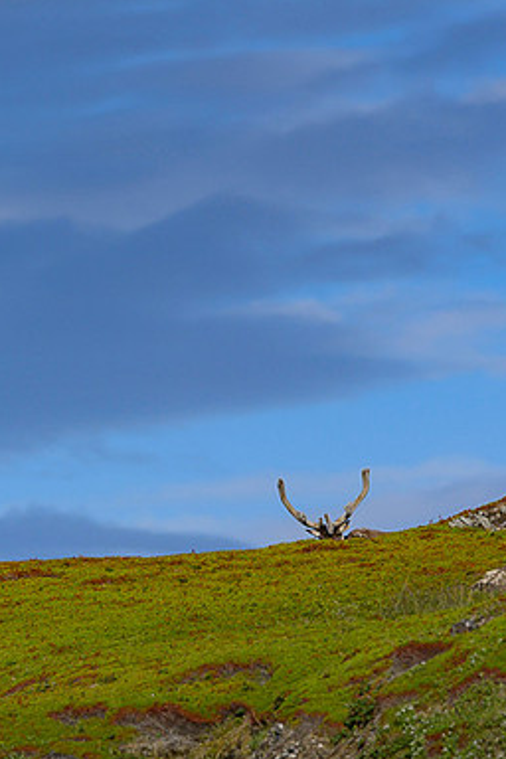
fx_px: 15917
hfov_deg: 1.8
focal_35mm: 755
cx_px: 156
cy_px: 380
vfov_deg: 2.7
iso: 800
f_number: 8
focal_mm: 500
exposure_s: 1/2500
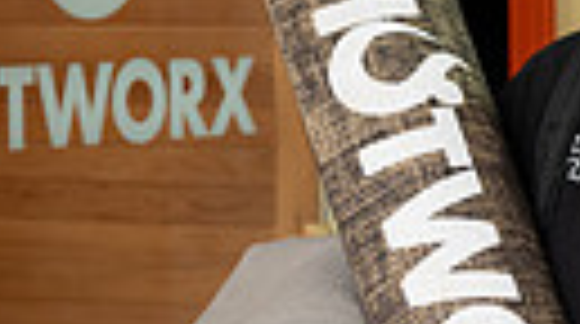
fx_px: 3623
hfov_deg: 9.1
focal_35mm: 236
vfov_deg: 5.1
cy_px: 232
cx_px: 477
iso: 400
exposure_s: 1/160
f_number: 4
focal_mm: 50
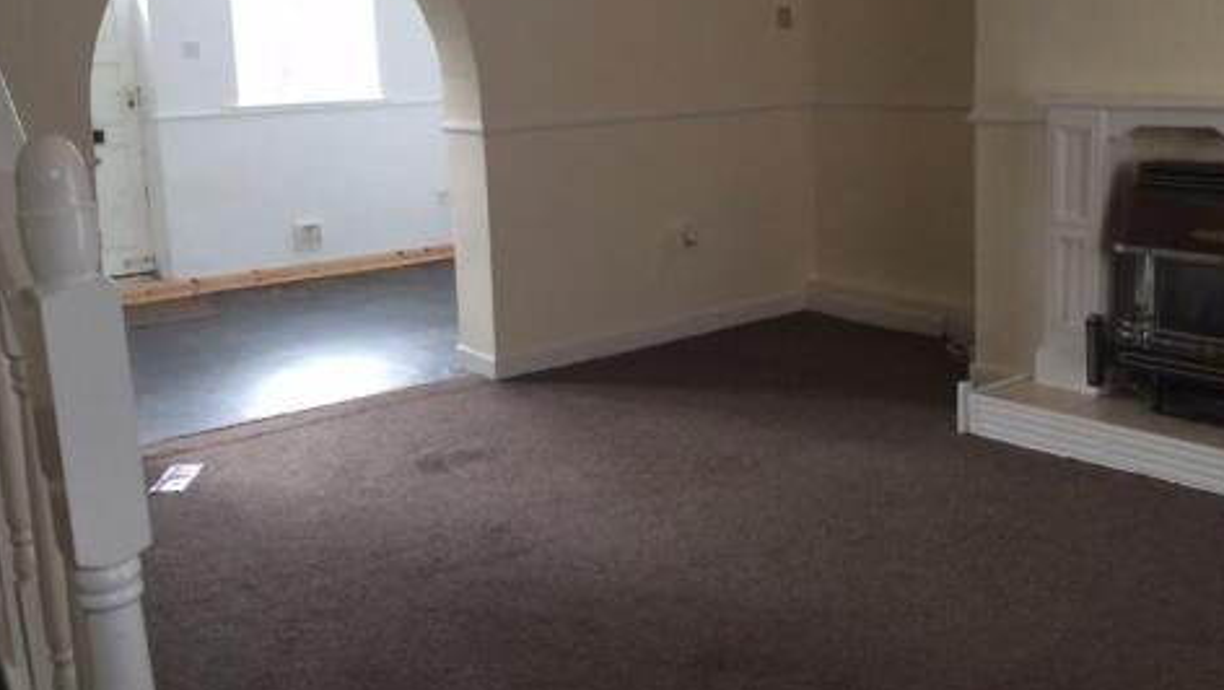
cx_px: 561
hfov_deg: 51.5
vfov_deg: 30.3
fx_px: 1266
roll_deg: +1.2
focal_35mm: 39
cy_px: 235
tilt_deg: -8.1
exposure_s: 1/33
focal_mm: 4.15
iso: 125
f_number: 2.2
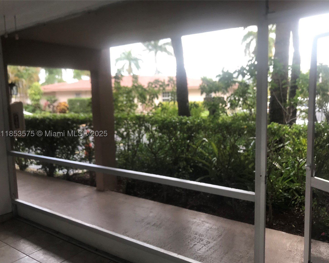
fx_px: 292
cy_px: 135
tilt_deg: -8.4
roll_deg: +1.7
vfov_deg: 48.5
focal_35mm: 30
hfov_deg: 58.7
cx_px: 174
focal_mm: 3.99
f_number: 1.8
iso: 32
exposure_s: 1/120
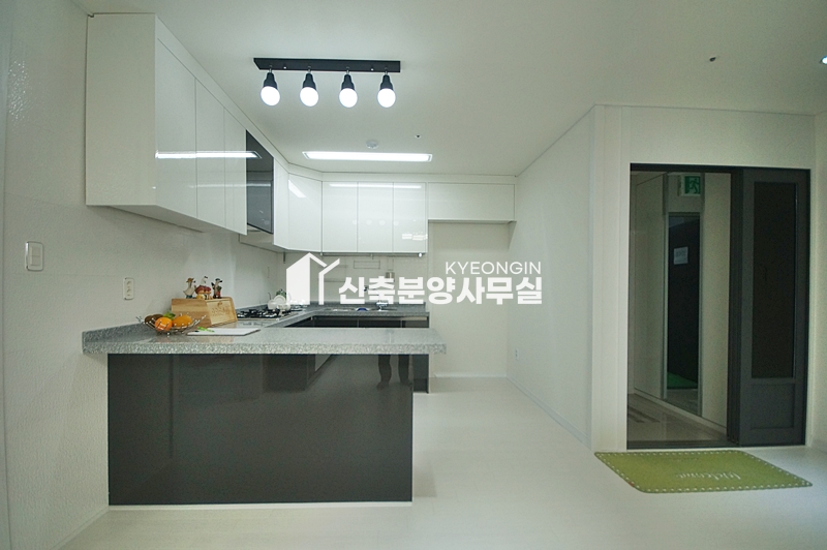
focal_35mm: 15
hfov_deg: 100.4
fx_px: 344
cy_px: 275
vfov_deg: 77.2
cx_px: 414
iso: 800
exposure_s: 1/250
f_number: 4
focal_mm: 10
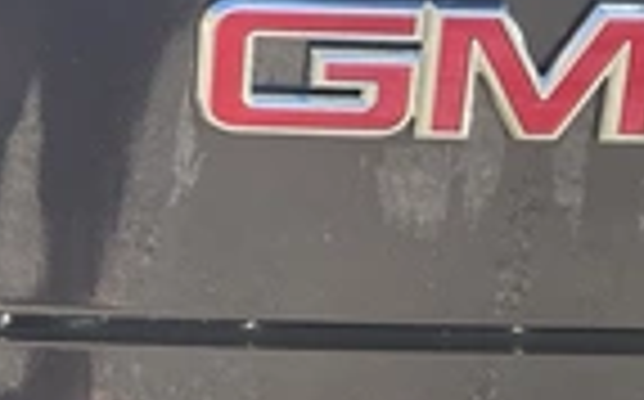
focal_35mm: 86
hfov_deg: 22.1
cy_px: -234
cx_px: -144
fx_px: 1508
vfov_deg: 14.0
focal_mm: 3
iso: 32
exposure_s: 1/172
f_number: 1.8
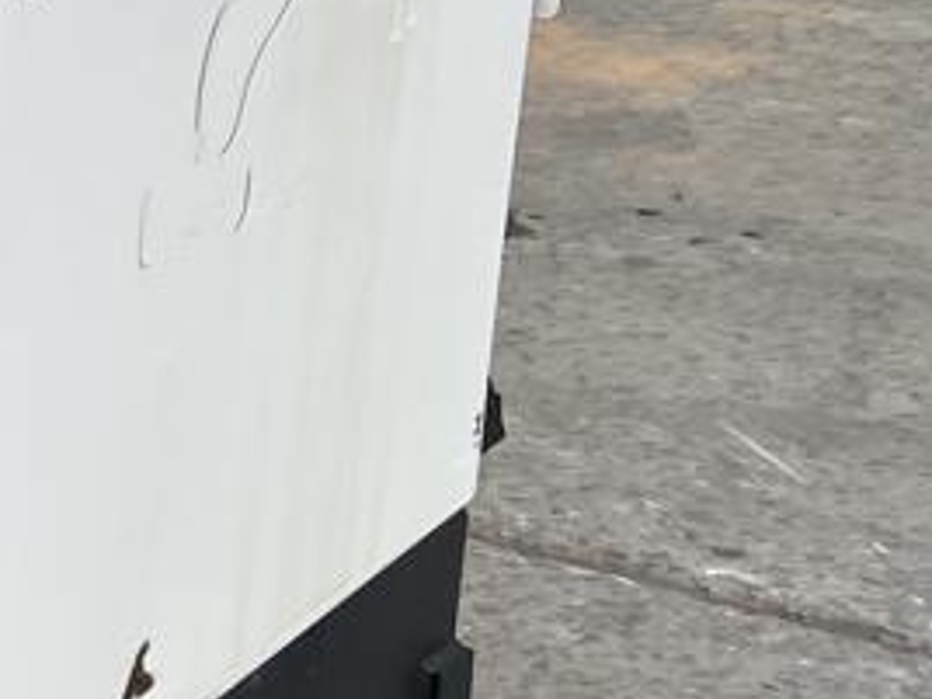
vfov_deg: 11.9
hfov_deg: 13.1
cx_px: -1113
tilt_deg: -26.2
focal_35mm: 124
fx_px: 3339
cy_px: 598
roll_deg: +2.3
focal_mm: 5.7
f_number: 1.5
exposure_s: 1/7463
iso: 50
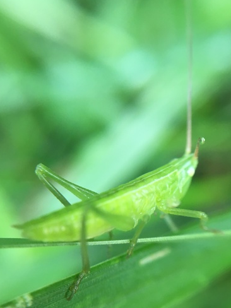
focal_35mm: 38
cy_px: 186
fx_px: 338
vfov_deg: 48.7
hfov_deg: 37.7
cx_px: 124
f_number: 2.2
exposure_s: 1/33
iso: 32
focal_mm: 4.15
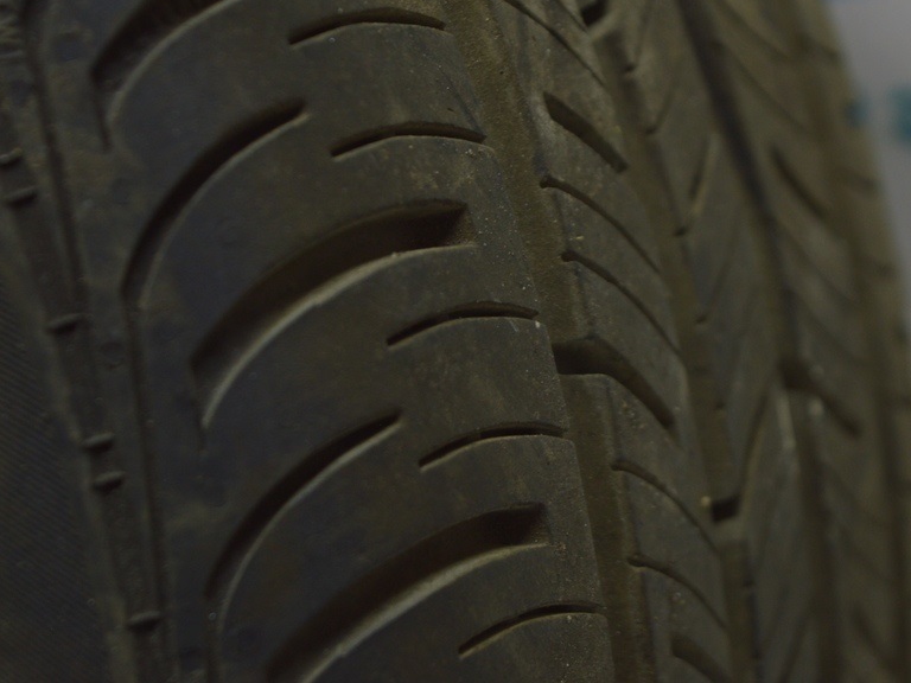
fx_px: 2780
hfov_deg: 18.6
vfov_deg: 14.0
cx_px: 456
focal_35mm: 106
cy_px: 280
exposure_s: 1/40
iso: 400
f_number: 5.6
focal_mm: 55
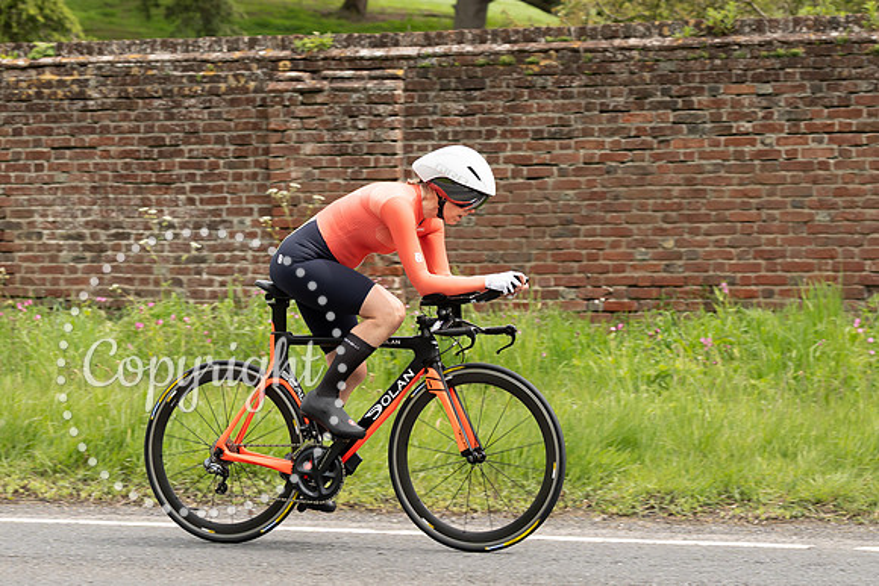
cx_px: 417
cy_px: 207
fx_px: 3001
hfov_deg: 16.7
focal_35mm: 123
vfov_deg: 11.2
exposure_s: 1/1000
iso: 400
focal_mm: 70
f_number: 4.5
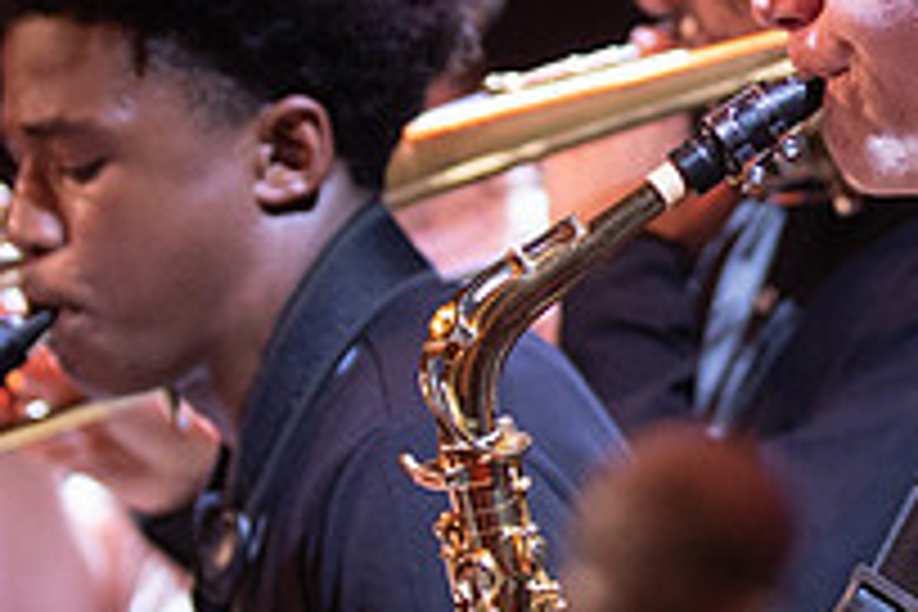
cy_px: 146
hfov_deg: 6.9
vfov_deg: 4.6
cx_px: 706
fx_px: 7598
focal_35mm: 298
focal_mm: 70
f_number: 2.8
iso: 1600
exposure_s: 1/200
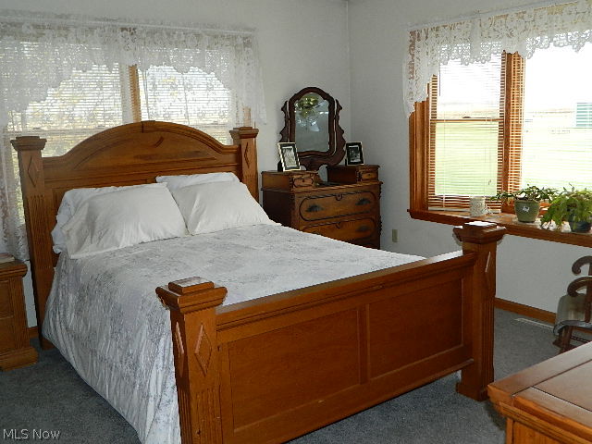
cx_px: 296
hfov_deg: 52.6
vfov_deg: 40.7
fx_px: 599
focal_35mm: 35
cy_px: 222
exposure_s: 1/40
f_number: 3.3
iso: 200
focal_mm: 6.2
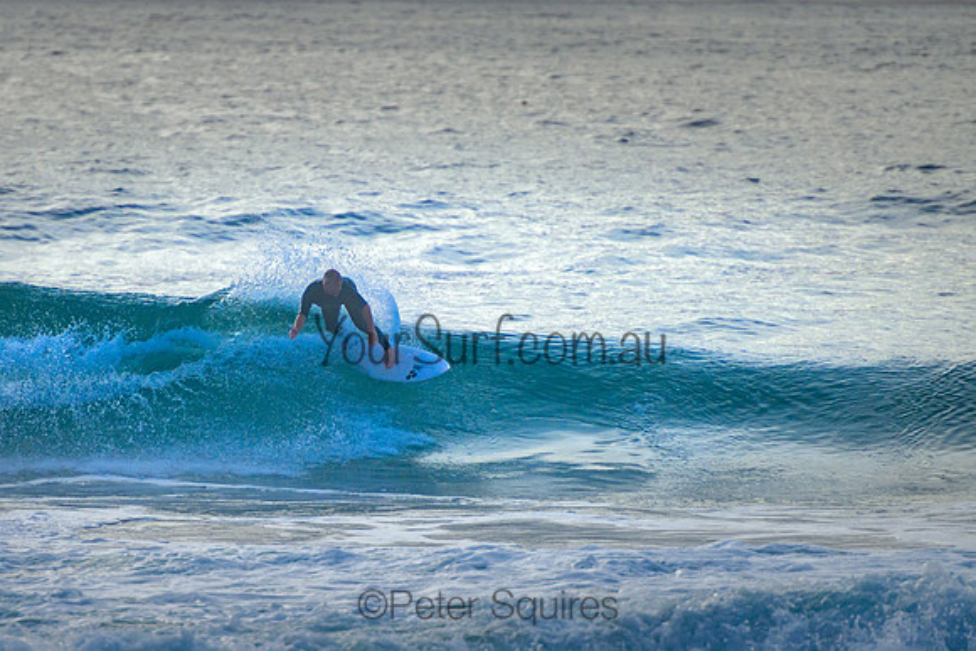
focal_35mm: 550
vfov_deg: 2.5
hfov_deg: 3.7
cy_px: 321
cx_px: 373
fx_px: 14908
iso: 800
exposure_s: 1/2000
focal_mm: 400
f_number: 5.6
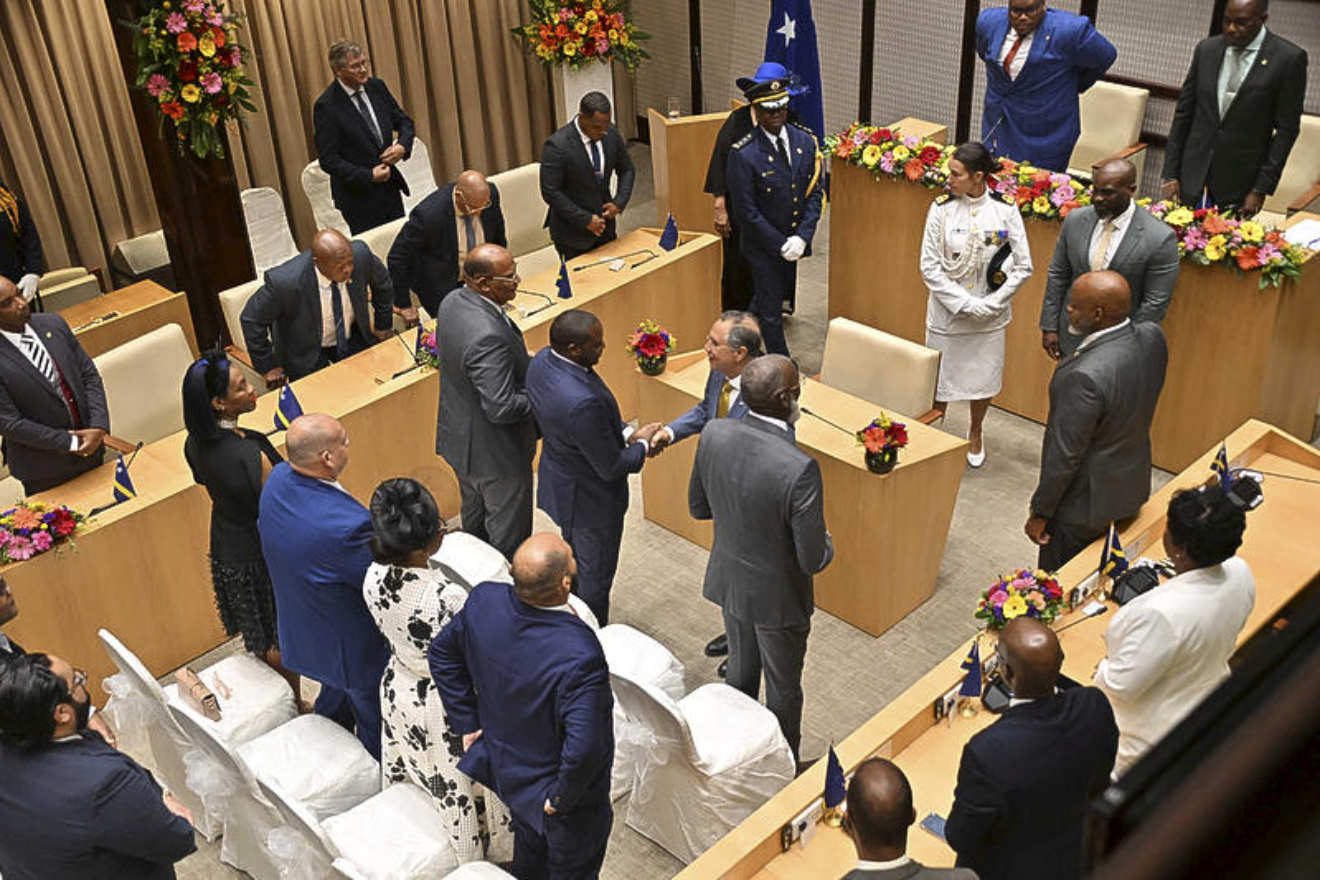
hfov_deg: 44.5
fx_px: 1613
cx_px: 660
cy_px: 440
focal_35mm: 44
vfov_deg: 30.5
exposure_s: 1/250
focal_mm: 44
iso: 1800
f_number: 4.2
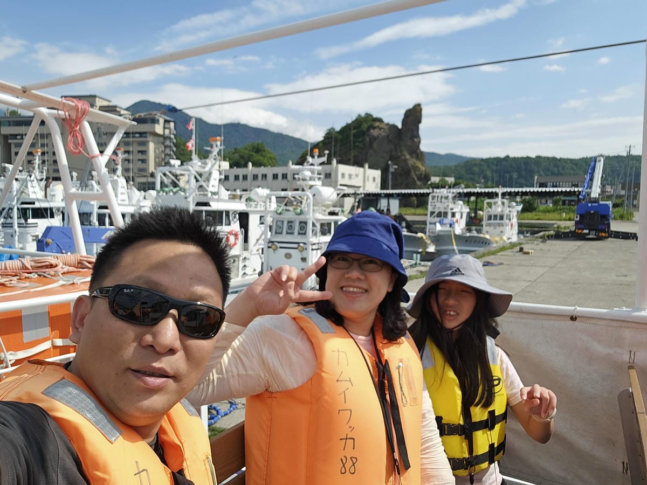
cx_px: 324
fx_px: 467
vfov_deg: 54.9
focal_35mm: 25
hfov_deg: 69.4
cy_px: 242
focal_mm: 3.3
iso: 25
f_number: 2.2
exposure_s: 1/1087
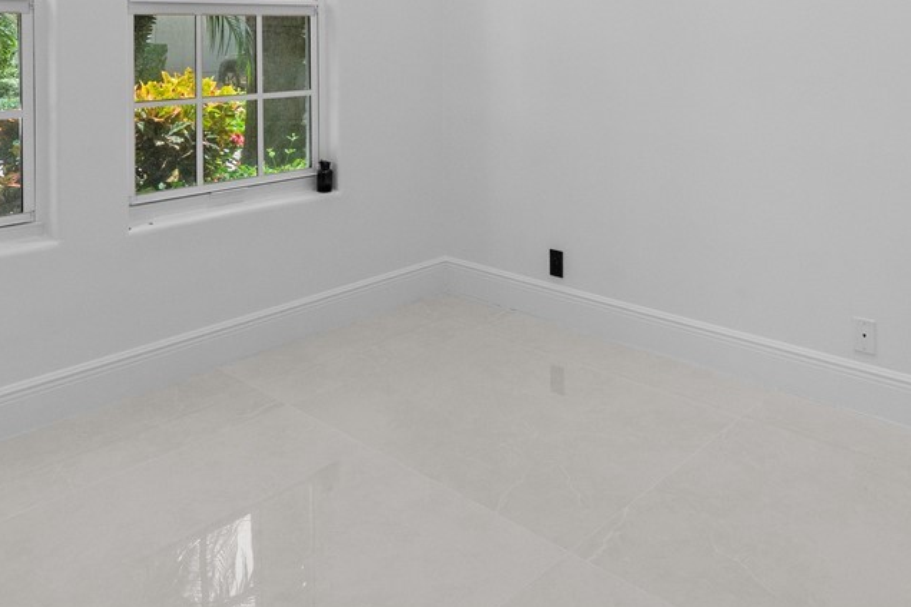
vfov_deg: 37.8
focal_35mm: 32
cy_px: 38
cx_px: 512
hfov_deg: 58.5
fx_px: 810
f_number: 8
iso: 640
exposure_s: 1/25
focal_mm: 12
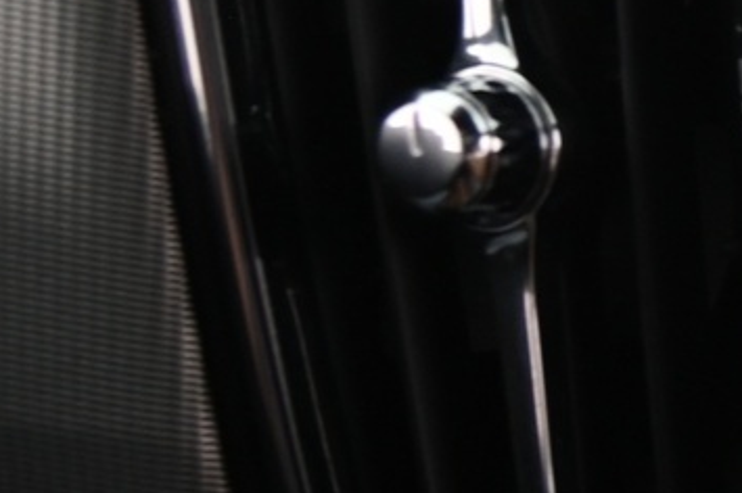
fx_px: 3295
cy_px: 230
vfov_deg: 8.6
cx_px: 1457
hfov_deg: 11.6
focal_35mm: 160
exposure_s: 1/20
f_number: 4
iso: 2000
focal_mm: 35
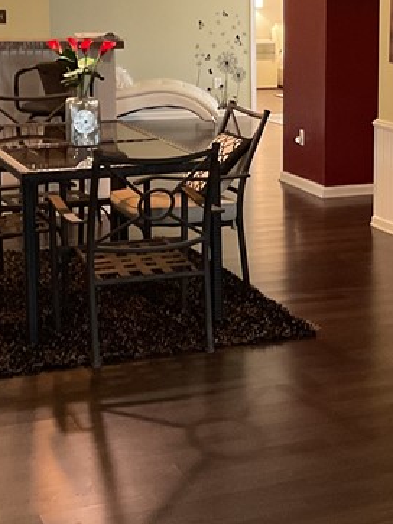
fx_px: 1240
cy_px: 179
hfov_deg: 17.7
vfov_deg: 23.7
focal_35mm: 82
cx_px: 373
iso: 320
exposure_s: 1/30
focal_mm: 3
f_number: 1.8
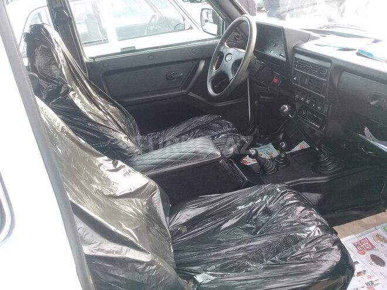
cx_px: 194
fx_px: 347
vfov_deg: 45.4
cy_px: 145
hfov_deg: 58.4
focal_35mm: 31
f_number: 2.2
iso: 50
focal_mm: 3.3
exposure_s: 1/50
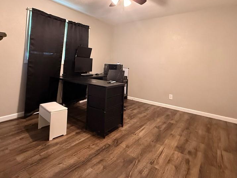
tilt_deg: +1.5
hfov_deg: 81.6
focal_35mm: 20
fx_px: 137
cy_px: 60
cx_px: 111
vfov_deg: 64.3
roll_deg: -2.1
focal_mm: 2.22
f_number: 2.2
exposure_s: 1/60
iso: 800
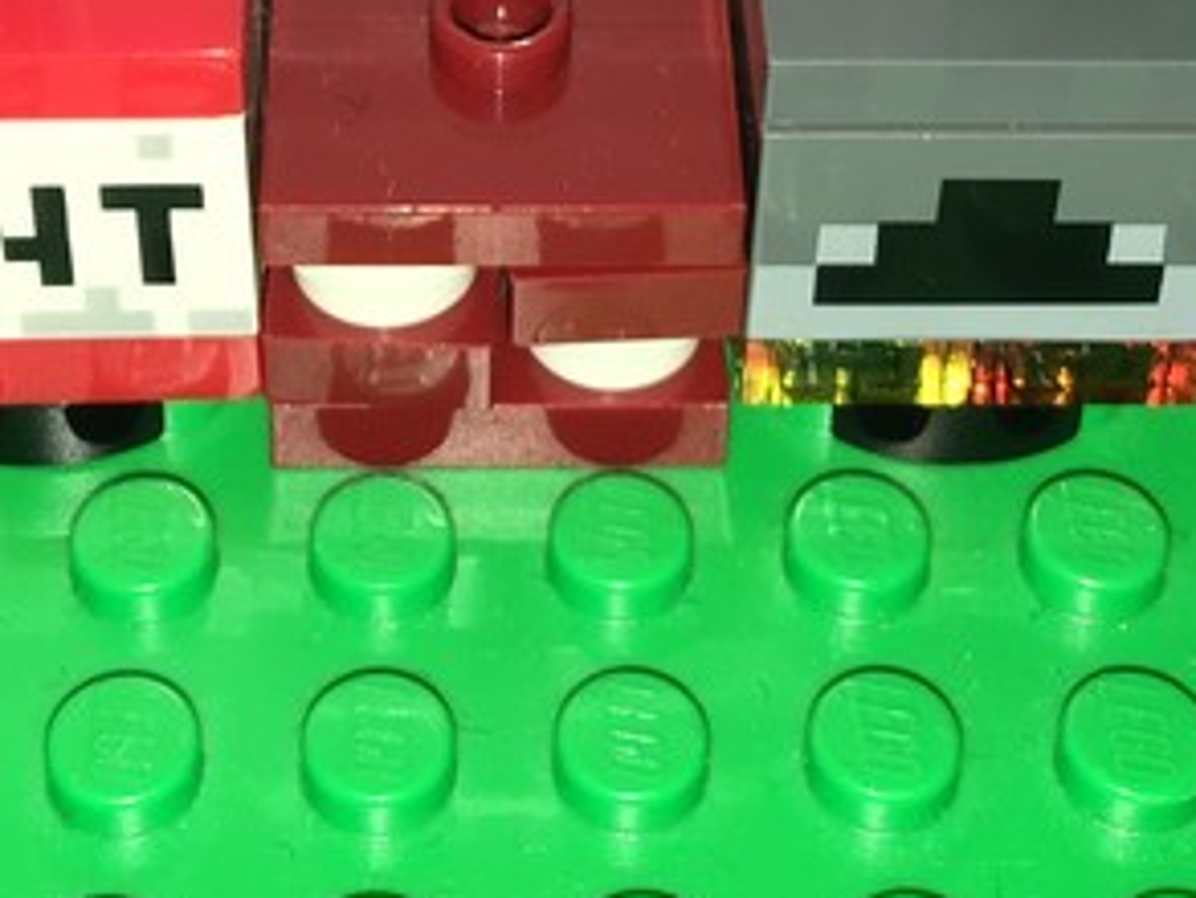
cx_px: 527
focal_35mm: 89
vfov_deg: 15.9
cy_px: -210
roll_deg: -2.5
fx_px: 3076
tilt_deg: -37.5
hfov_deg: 22.0
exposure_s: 1/219
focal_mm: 4.15
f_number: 2.2
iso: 25
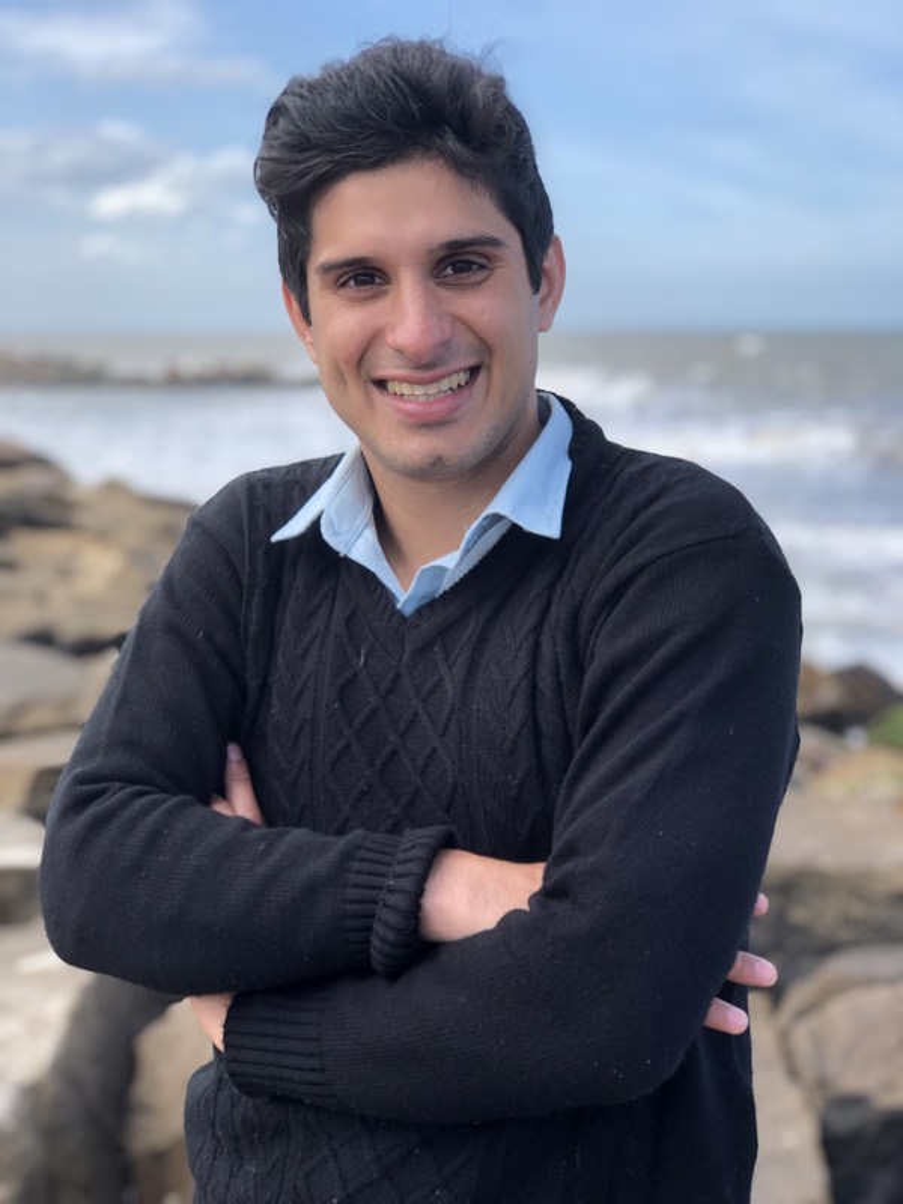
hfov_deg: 25.7
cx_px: 452
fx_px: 1983
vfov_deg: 33.8
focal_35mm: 57
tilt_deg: -6.8
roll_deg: -0.1
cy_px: 602
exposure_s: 1/276
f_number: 2.8
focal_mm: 6.6
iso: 20
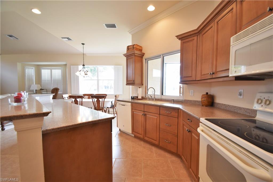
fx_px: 114
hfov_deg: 100.4
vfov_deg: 77.3
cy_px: 91
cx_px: 136
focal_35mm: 15
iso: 200
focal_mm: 10
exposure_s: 1/6
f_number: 8
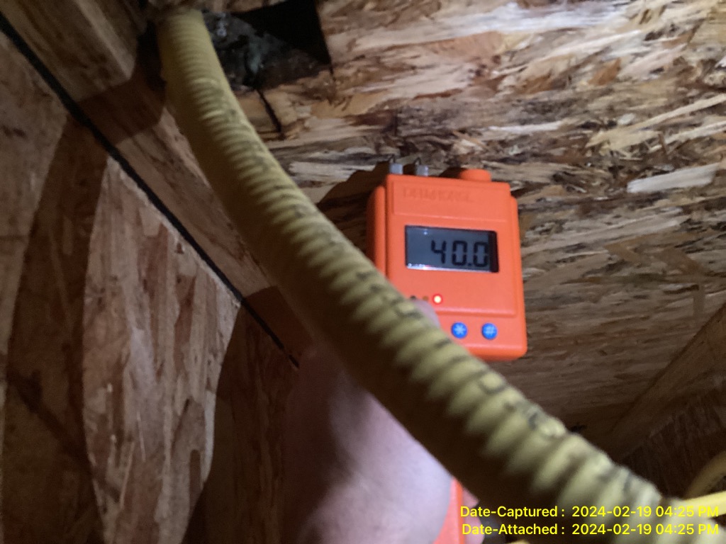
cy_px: 272
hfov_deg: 58.4
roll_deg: +6.1
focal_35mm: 31
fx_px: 650
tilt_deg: +25.7
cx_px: 363
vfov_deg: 45.4
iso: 200
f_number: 2.4
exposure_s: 1/60
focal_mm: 3.3
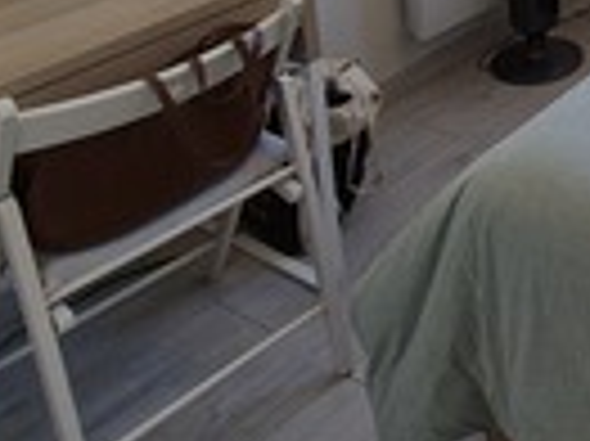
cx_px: 853
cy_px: -225
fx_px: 903
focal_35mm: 53
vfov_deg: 22.4
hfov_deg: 27.1
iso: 50
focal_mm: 2.2
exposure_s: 1/170
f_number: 2.2
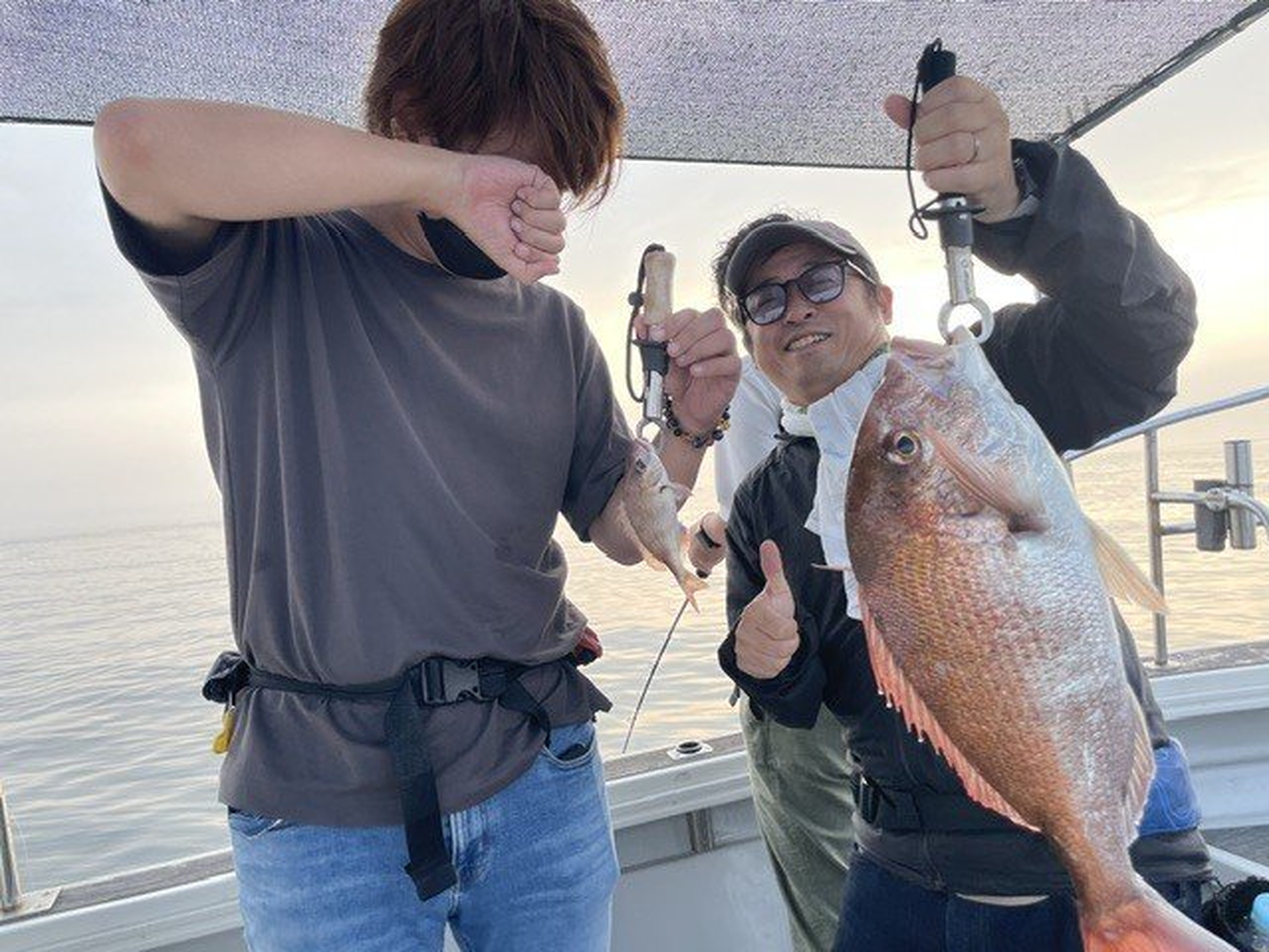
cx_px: 634
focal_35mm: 26
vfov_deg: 53.1
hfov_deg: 67.3
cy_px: 476
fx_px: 953
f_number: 1.6
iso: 32
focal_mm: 4.2
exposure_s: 1/463
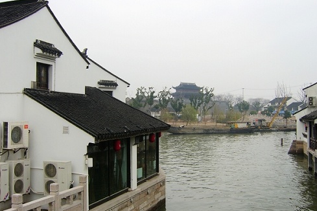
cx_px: 157
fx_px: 291
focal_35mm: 33
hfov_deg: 57.2
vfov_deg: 40.0
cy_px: 106
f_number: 5.6
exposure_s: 1/84
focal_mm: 8.13
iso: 50
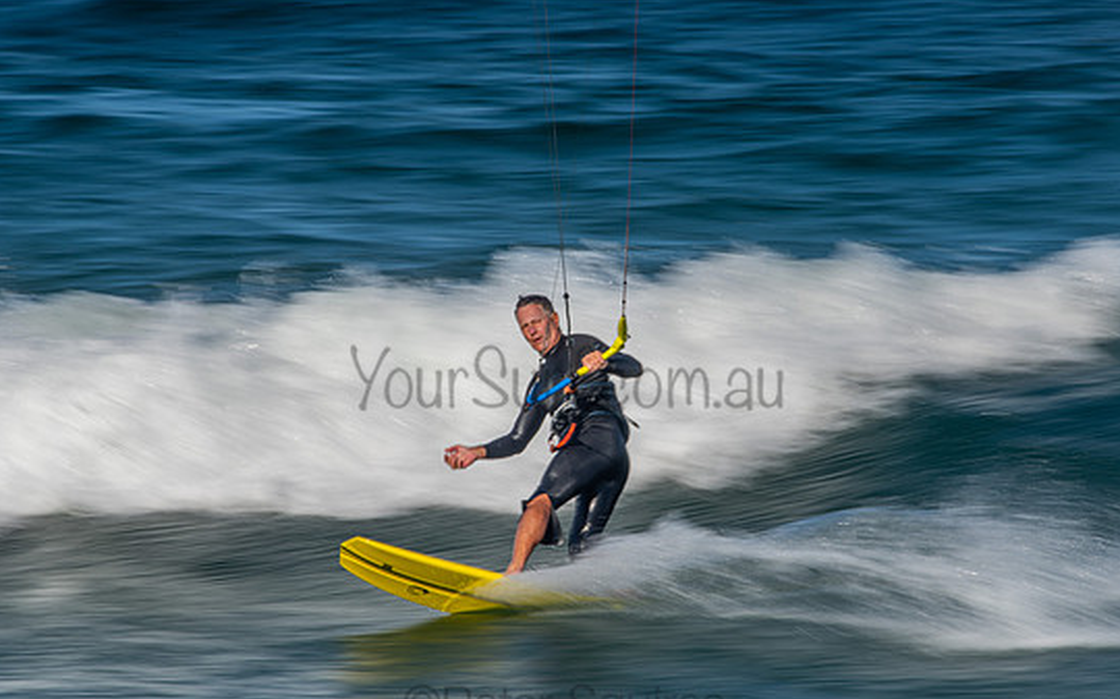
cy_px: 360
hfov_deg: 4.0
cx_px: 564
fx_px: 16049
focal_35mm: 526
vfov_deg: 2.5
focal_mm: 480
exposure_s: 1/30
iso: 31
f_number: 25
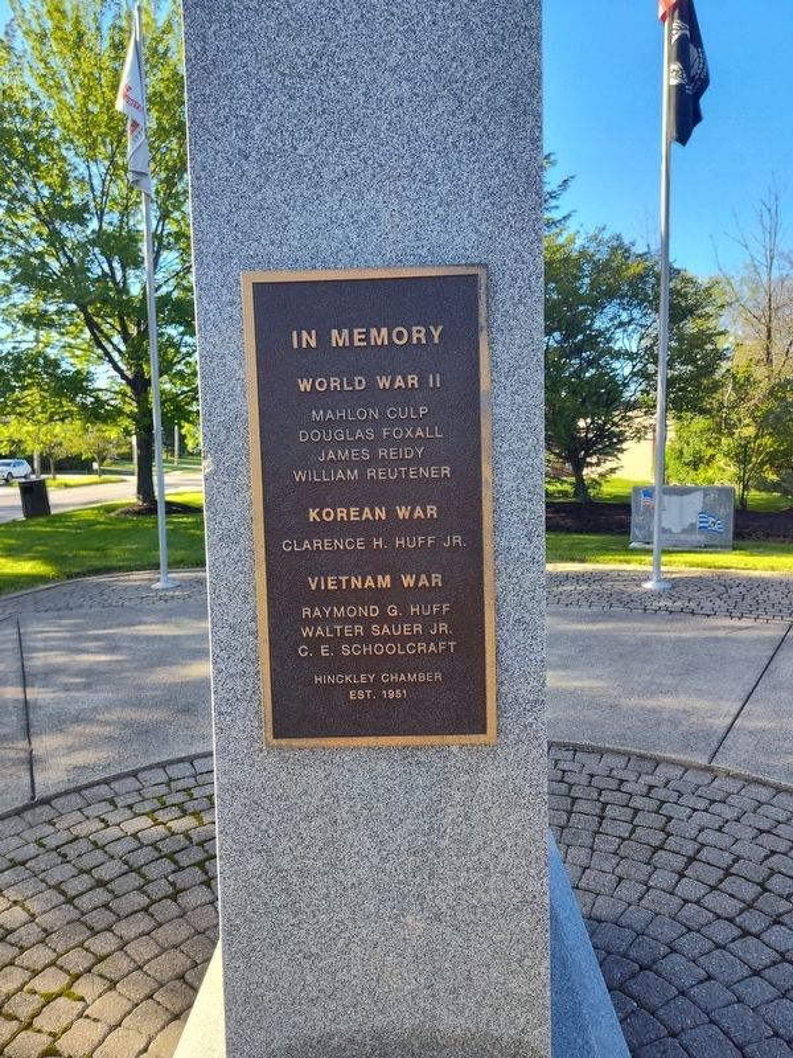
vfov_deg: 73.9
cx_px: 396
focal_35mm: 23
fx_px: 703
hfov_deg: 58.9
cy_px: 529
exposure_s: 1/376
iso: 100
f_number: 1.8
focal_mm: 5.56
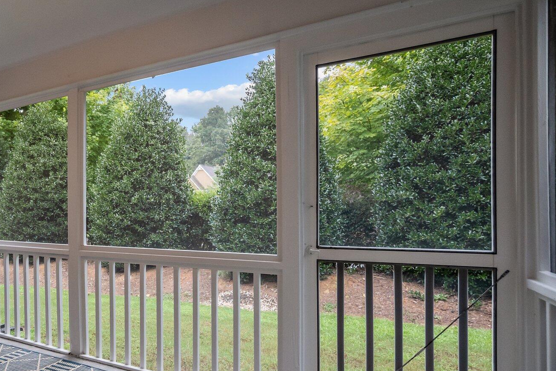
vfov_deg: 51.1
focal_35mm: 25
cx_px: 137
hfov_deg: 66.9
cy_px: 213
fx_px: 386
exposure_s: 1/200
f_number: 4
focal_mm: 16
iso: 2000
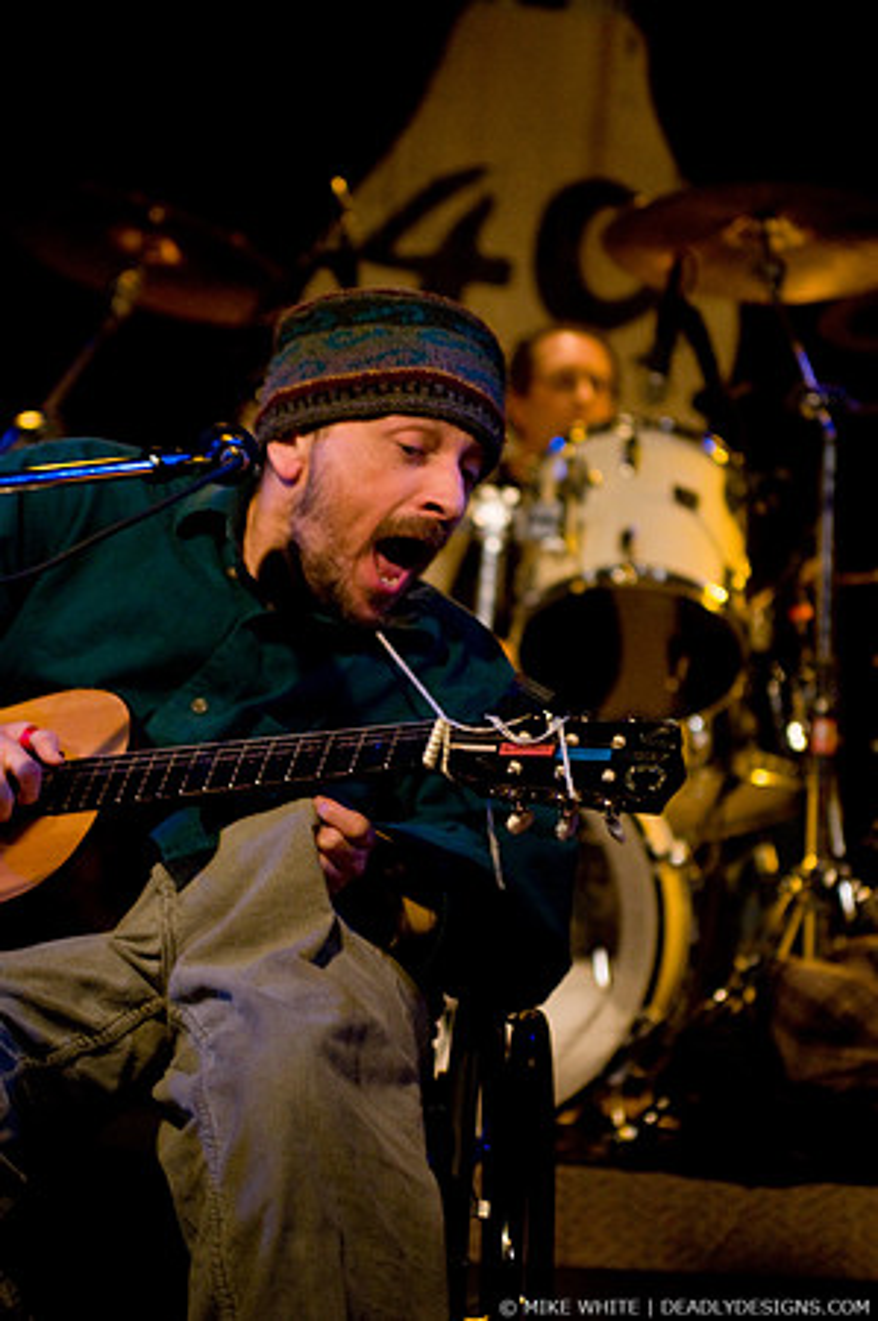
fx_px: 3850
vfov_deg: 19.5
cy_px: 660
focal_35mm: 105
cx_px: 439
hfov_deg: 13.0
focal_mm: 70
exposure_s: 1/80
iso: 800
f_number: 2.8
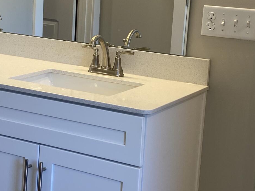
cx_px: 59
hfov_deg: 23.0
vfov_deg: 17.5
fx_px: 619
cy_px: 49
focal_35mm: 84
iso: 64
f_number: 1.8
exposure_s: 1/120
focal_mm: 4.25
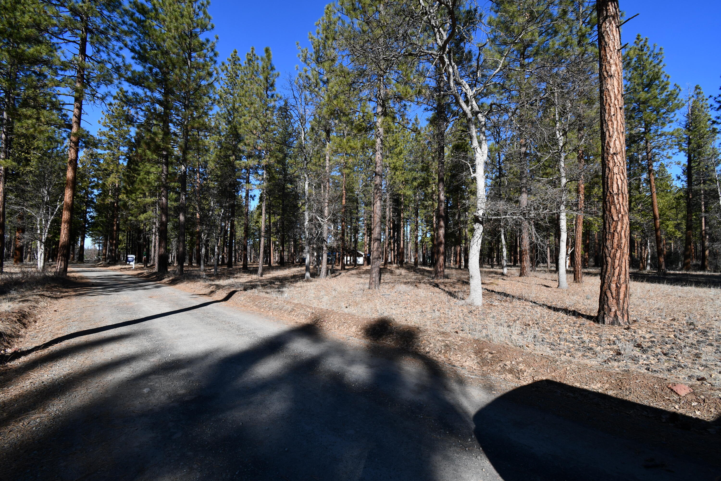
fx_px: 300
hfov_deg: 100.4
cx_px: 360
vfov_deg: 77.3
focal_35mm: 15
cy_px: 240
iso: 110
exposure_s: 1/250
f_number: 8
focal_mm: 10
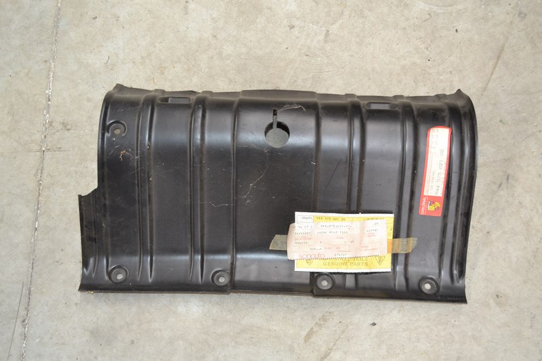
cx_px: 271
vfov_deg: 30.8
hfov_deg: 45.0
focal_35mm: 44
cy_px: 180
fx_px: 655
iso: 1100
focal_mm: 29
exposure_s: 1/60
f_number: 4.5
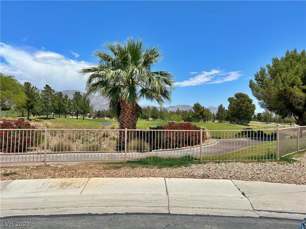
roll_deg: -1.3
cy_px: 114
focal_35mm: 26
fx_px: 230
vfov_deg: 53.1
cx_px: 153
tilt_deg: +2.0
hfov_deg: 67.3
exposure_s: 1/6211
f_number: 1.5
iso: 50
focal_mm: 5.7
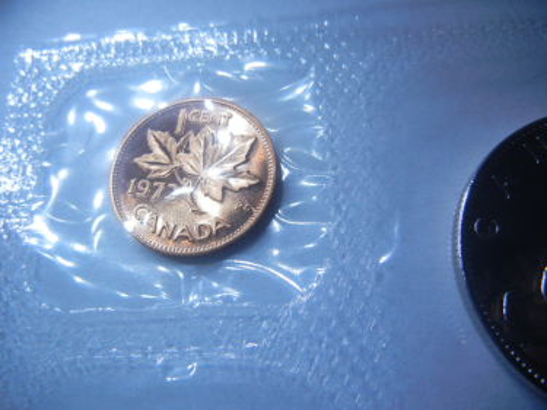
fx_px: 474
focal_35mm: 30
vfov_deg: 46.8
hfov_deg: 60.0
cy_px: 205
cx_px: 274
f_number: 3.5
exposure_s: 1/610
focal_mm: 5.4
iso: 160
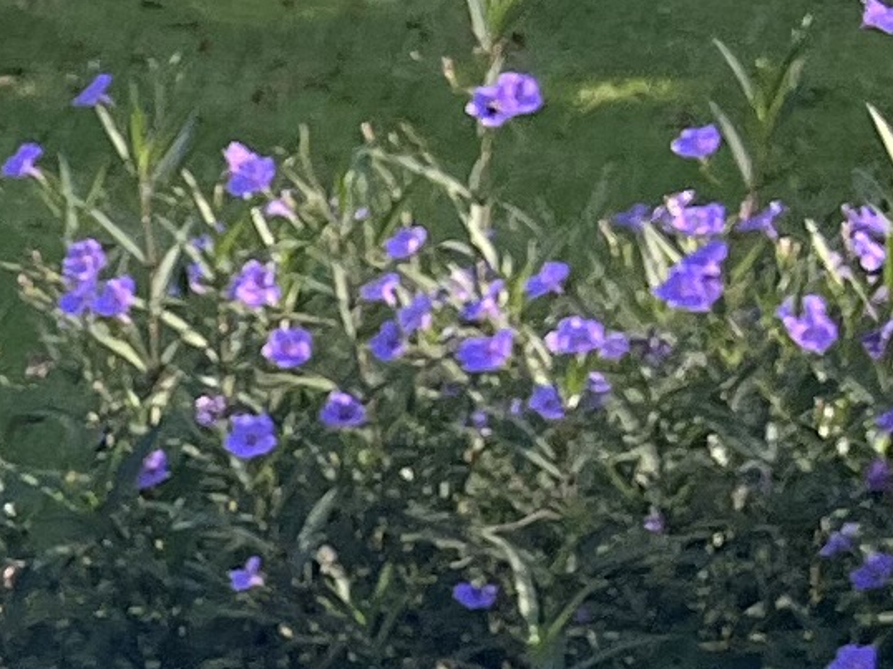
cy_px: 1839
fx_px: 5028
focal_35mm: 195
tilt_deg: -23.3
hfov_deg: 8.6
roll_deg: -2.4
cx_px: -1693
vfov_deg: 7.0
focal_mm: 5.1
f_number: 1.6
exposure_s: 1/400
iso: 50
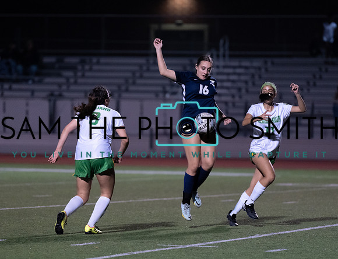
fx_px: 2722
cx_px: 151
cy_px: 156
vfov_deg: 5.4
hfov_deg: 7.1
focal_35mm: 277
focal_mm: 200
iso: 4000
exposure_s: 1/1000
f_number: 2.8
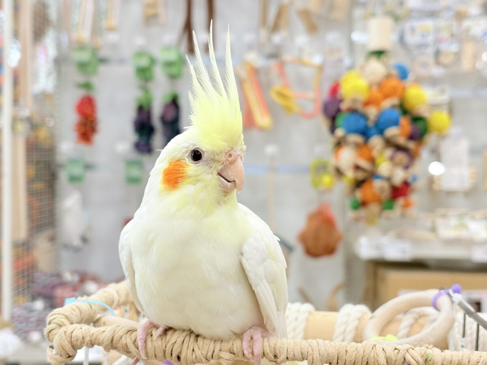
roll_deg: +0.5
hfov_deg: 36.8
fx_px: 732
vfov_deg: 28.0
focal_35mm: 52
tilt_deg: +0.1
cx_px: 244
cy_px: 182
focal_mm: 5.96
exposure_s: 1/100
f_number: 1.6
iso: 80
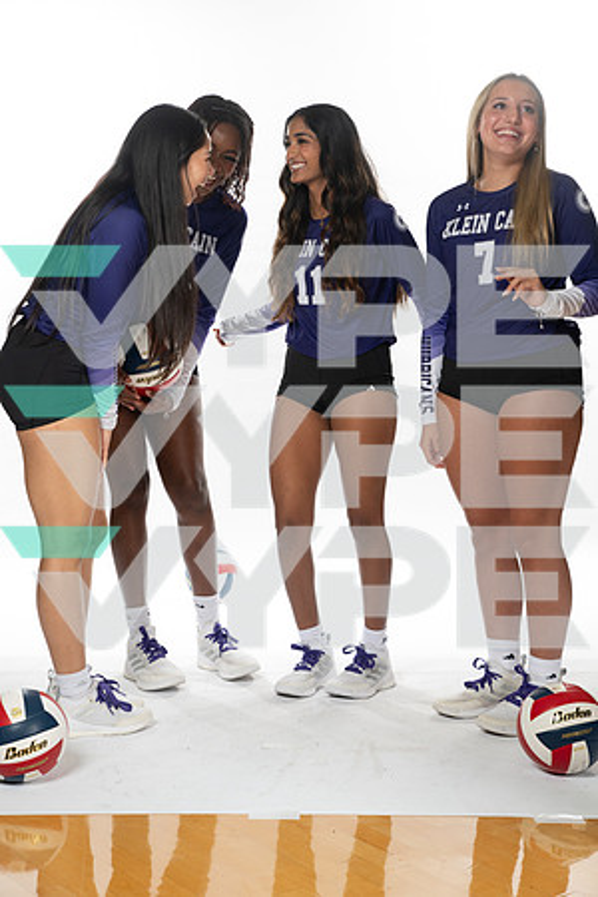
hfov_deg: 23.4
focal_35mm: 58
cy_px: 448
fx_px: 1445
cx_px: 299
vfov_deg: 34.5
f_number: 7.1
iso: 800
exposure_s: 1/320
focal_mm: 58
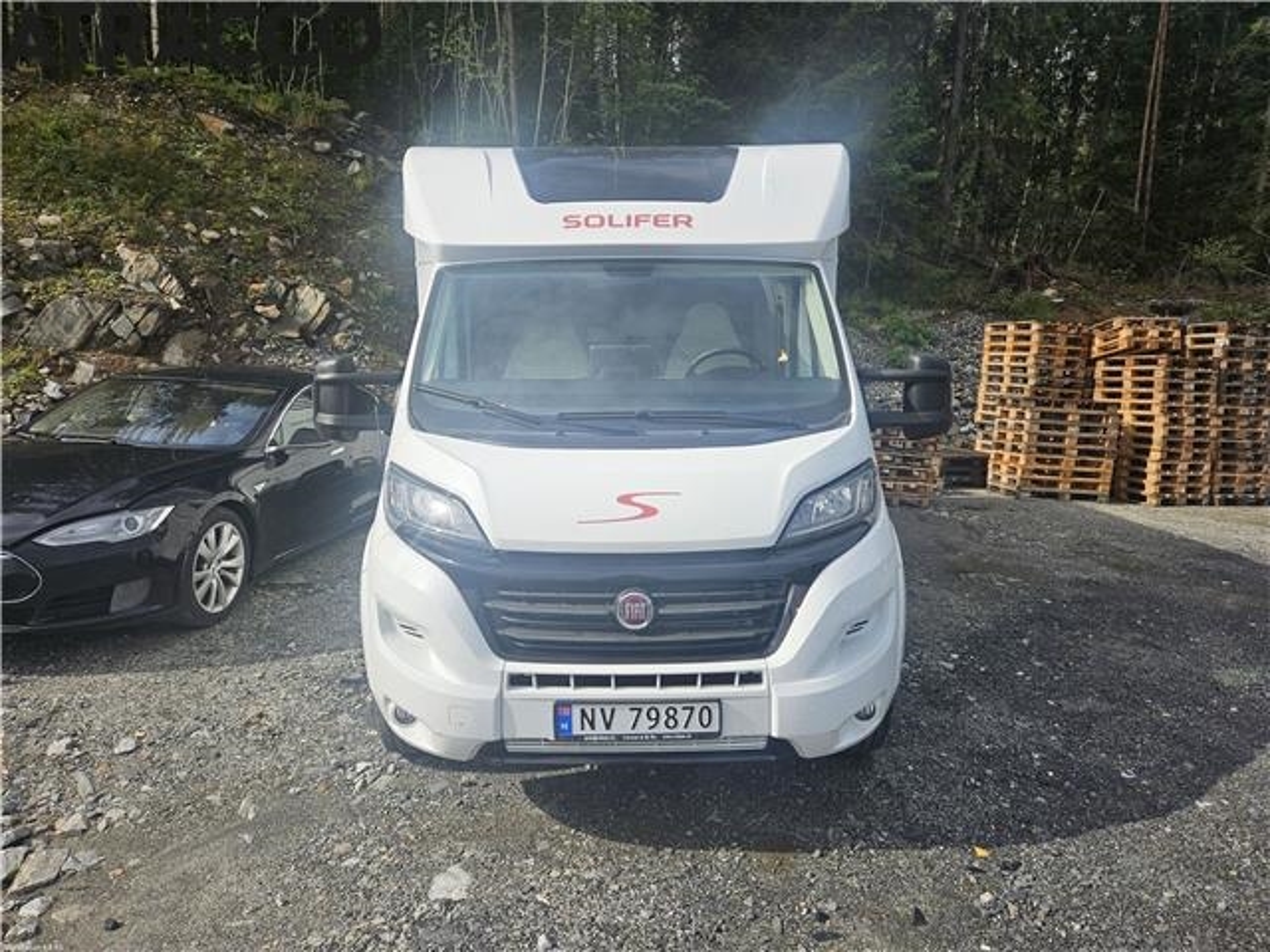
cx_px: 635
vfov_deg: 58.9
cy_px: 476
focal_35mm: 23
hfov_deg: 73.9
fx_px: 844
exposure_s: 1/1614
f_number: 1.8
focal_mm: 5.4
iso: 25
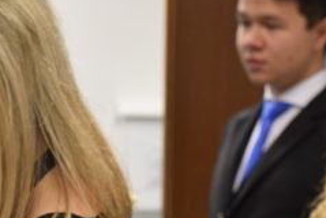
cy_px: 146
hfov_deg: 7.7
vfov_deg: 5.2
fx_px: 2399
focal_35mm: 265
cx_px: -86
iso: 1000
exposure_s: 1/40
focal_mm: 55
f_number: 6.3
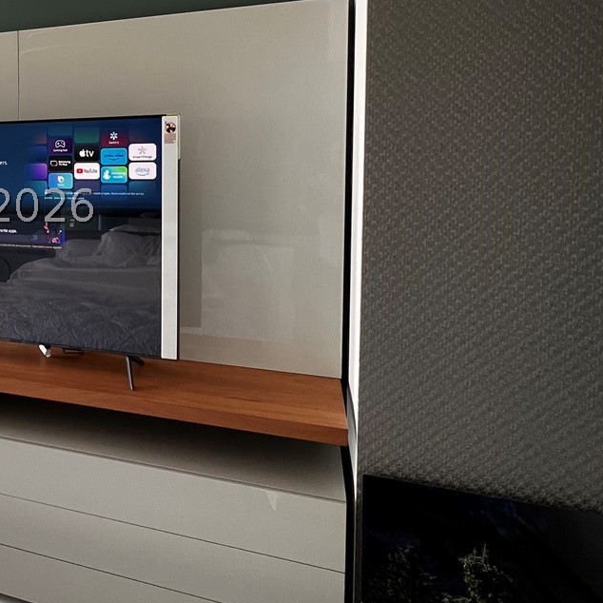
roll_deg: +2.9
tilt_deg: -4.7
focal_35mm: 29
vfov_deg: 54.6
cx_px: 39
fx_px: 572
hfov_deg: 48.5
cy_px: 206
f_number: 1.8
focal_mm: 1.57
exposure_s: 1/99
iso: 200
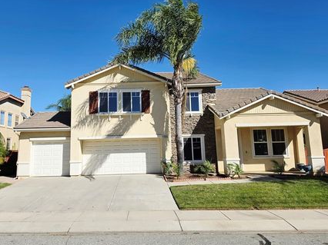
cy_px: 116
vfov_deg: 51.3
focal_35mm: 27
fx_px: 256
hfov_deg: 65.1
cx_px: 143
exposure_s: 1/10000
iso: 40
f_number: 1.4
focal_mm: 6.5
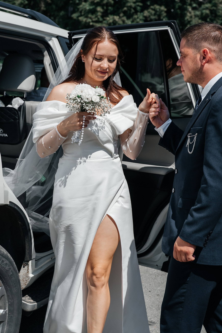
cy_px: 133
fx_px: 583
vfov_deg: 31.8
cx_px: 90
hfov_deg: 21.5
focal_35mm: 63
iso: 100
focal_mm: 43
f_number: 4
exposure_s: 1/2000
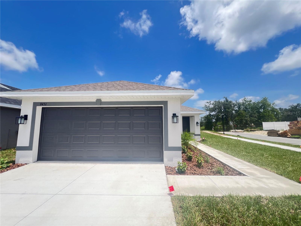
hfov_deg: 106.2
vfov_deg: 89.9
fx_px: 113
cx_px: 150
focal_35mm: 13
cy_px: 113
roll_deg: -0.9
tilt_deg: +6.6
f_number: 1.8
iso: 32
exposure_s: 1/619
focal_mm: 1.57
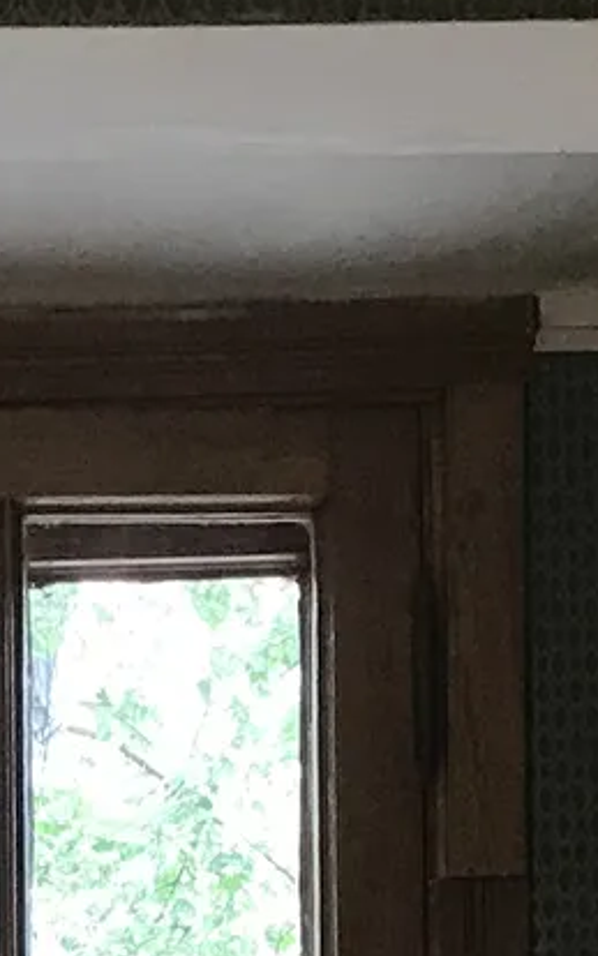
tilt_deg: +4.9
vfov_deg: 11.8
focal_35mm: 172
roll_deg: +0.2
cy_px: 1286
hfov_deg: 7.6
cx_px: -46
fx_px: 4482
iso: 40
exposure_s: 1/25
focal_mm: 3.99
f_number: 1.8
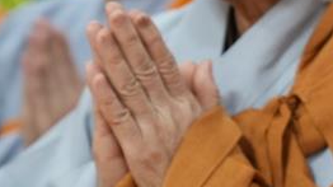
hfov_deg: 6.9
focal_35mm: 307
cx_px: 609
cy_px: 24
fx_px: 2709
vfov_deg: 3.9
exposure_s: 1/80
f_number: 2.8
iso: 1600
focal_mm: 64
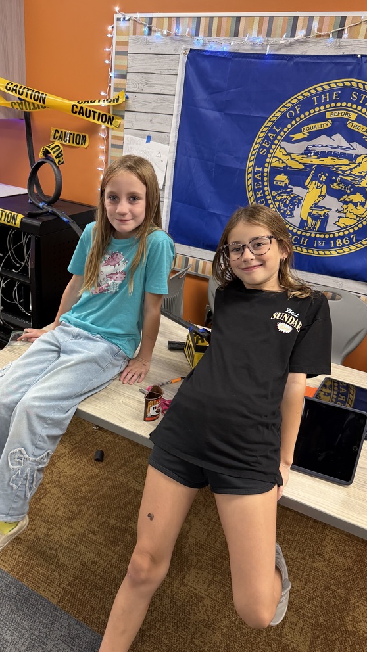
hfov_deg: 42.4
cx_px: 130
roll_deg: -4.2
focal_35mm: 27
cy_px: 333
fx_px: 467
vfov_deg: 69.9
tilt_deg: -26.3
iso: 250
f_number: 1.78
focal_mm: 6.76
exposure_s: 1/60
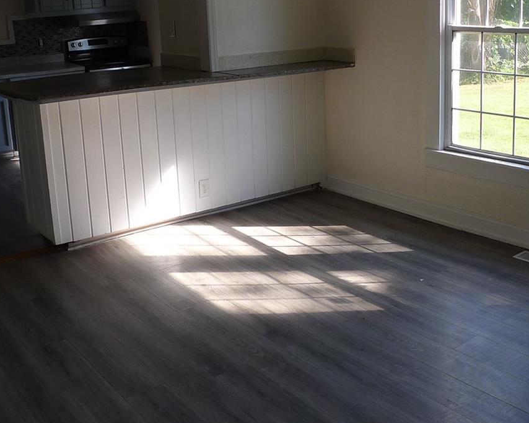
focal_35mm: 54
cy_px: 151
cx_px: 288
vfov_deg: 28.0
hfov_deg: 34.7
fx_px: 845
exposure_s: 1/160
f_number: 2.8
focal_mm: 5.1
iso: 80
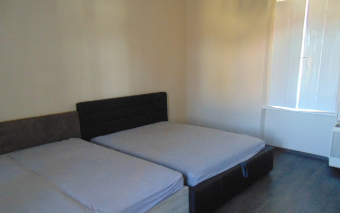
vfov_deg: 45.9
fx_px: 250
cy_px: 122
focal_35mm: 27
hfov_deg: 68.4
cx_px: 173
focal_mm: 4.5
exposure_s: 1/13
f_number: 3
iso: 400
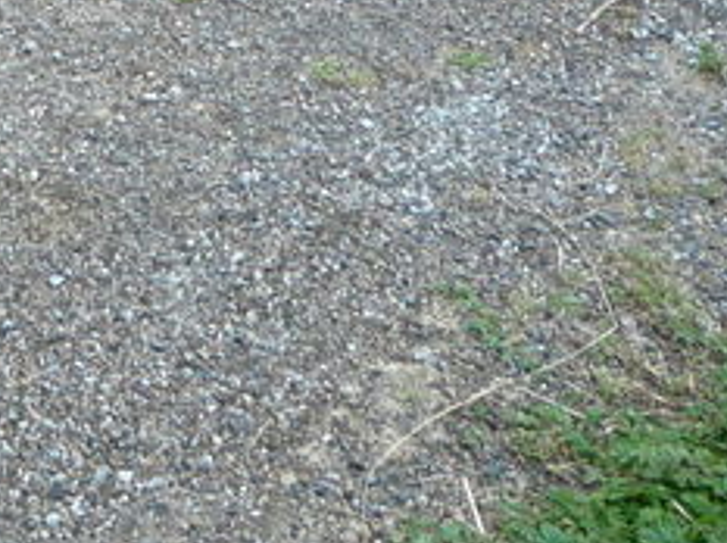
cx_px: -387
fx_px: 2705
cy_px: -474
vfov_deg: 10.7
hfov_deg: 14.2
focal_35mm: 129
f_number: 3.3
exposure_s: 1/80
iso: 100
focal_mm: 5.2
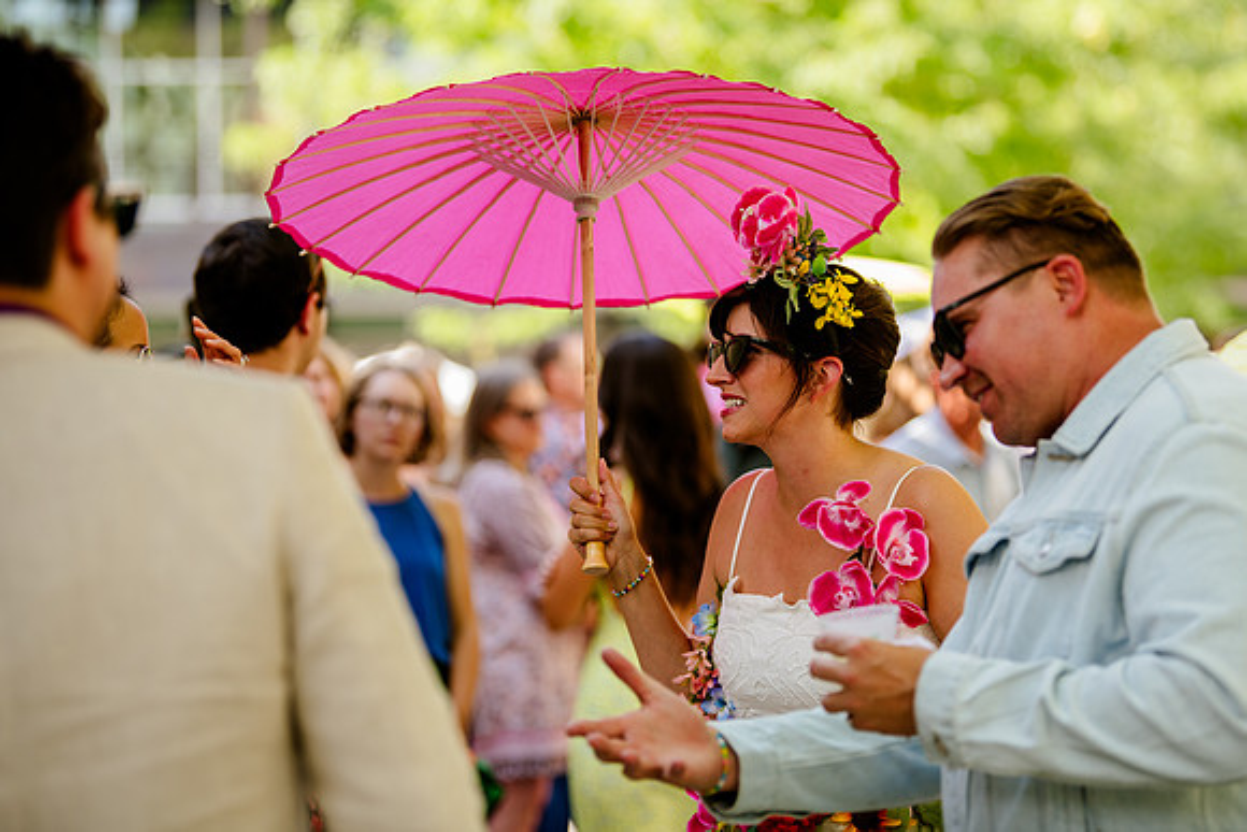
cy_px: 371
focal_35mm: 133
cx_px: 690
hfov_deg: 15.4
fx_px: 4603
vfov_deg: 10.3
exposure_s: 1/250
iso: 200
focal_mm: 120
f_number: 2.8
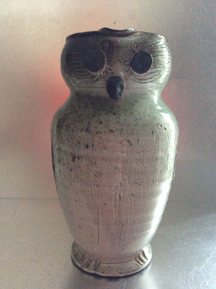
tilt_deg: -11.7
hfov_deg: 44.1
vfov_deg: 56.9
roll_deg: -1.1
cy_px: 144
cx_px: 108
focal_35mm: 32
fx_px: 267
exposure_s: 1/17
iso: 400
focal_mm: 3.3
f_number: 2.4
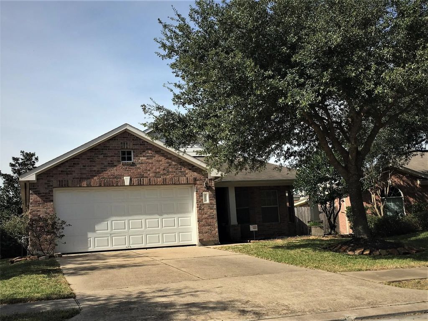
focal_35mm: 29
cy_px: 160
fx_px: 359
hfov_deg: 61.7
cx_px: 214
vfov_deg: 48.2
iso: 25
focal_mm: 4.15
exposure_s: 1/1603
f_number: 2.2
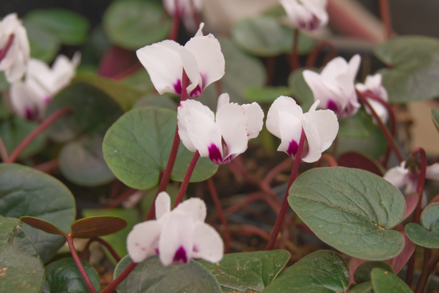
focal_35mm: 75
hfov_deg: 27.0
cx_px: 220
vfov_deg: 18.2
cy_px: 146
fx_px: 915
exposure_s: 1/80
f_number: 8
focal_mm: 50
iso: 400
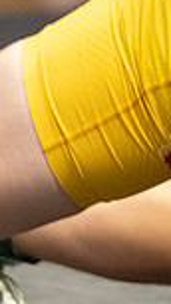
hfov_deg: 1.3
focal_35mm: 911
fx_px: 7348
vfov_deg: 2.4
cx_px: 252
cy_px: 368
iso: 3200
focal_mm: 105
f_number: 2.8
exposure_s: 1/1000
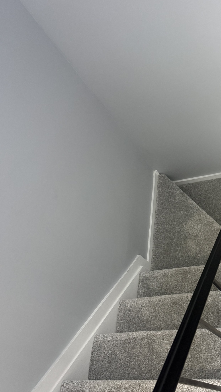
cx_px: 188
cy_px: 207
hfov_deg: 33.3
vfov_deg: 58.0
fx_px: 354
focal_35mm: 34
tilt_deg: -55.3
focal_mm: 6.76
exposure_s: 1/60
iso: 320
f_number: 1.78
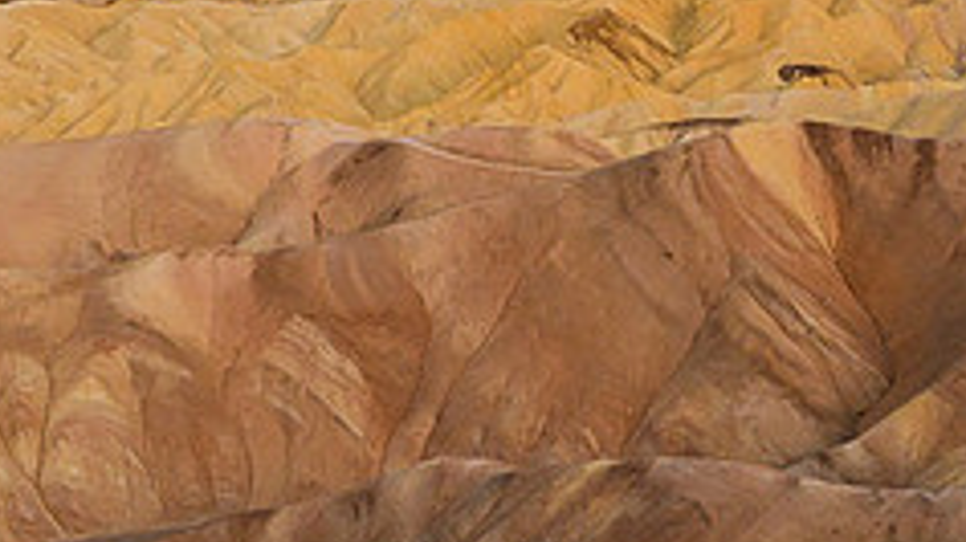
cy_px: 20
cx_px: 509
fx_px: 3686
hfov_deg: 14.9
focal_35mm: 144
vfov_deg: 8.4
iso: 320
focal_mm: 52
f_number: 18
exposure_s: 1/8
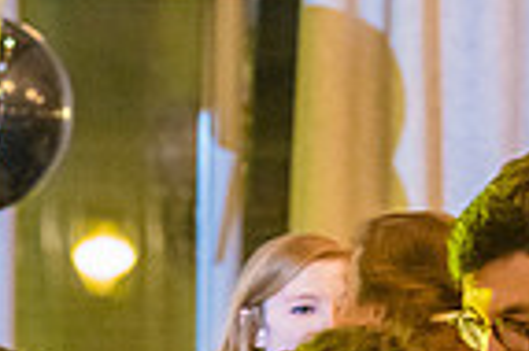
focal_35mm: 313
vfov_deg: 4.3
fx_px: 4594
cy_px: 674
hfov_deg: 6.6
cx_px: 196
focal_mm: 77
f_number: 2.8
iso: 10000
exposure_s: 1/30
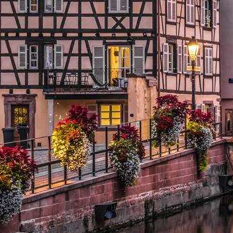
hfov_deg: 10.6
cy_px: 60
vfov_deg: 10.7
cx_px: 258
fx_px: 1241
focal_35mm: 163
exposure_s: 1.5
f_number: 11
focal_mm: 50
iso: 800
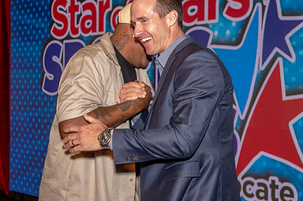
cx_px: 151
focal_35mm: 68
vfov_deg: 20.0
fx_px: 572
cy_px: 99
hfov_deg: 29.7
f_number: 6.3
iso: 1250
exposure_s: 1/125
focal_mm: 45
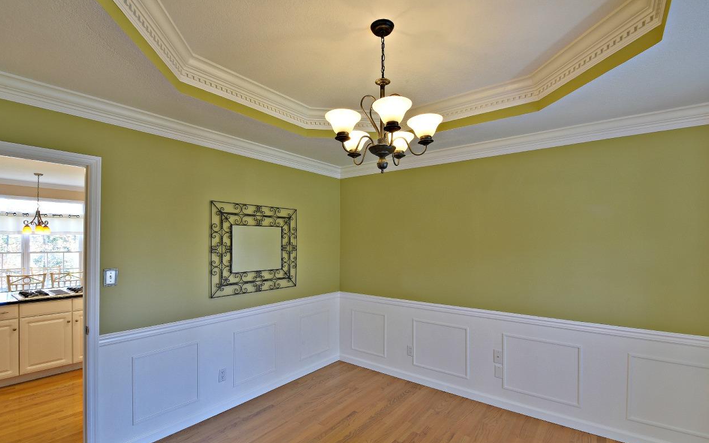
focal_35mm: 16
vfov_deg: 71.1
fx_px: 309
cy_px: 245
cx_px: 359
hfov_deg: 97.8
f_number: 20
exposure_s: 6
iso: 100
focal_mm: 10
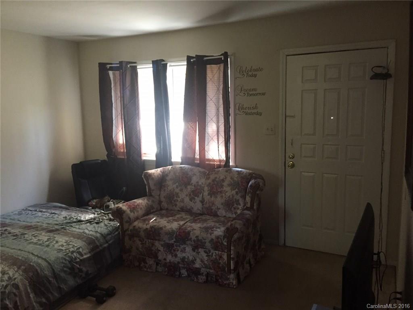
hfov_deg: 61.7
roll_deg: -1.2
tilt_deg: -7.3
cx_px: 206
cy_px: 155
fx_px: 346
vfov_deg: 48.2
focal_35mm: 29
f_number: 2.2
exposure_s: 1/30
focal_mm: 4.15
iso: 200
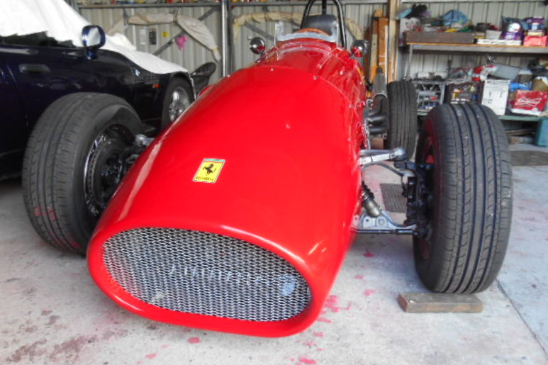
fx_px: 426
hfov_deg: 65.5
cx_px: 267
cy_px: 198
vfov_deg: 46.3
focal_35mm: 28
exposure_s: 1/30
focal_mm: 4.7
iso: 180
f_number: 3.4
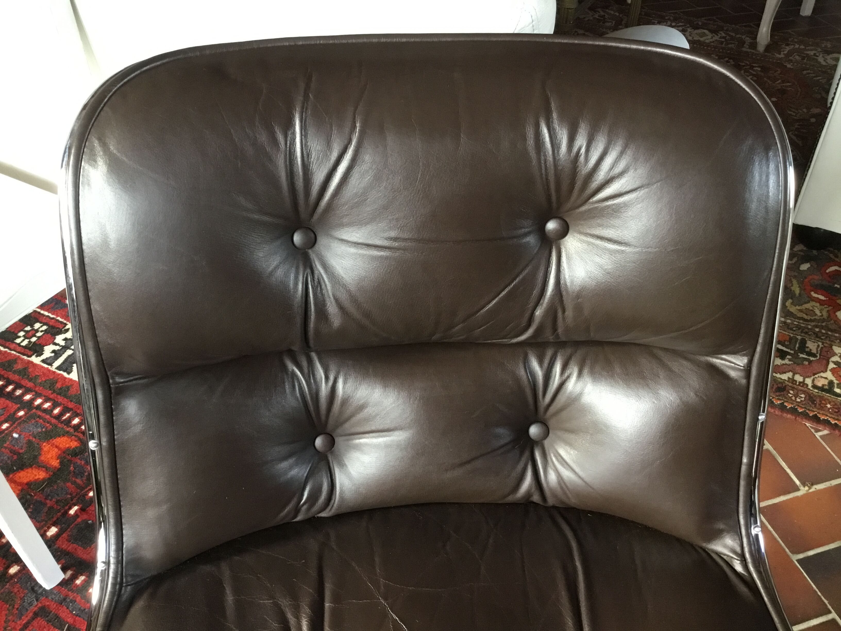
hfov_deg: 58.4
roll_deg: -0.3
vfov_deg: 45.4
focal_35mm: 31
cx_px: 420
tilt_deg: -40.3
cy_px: 316
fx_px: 753
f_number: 2.4
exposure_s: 1/33
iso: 200
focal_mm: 3.3
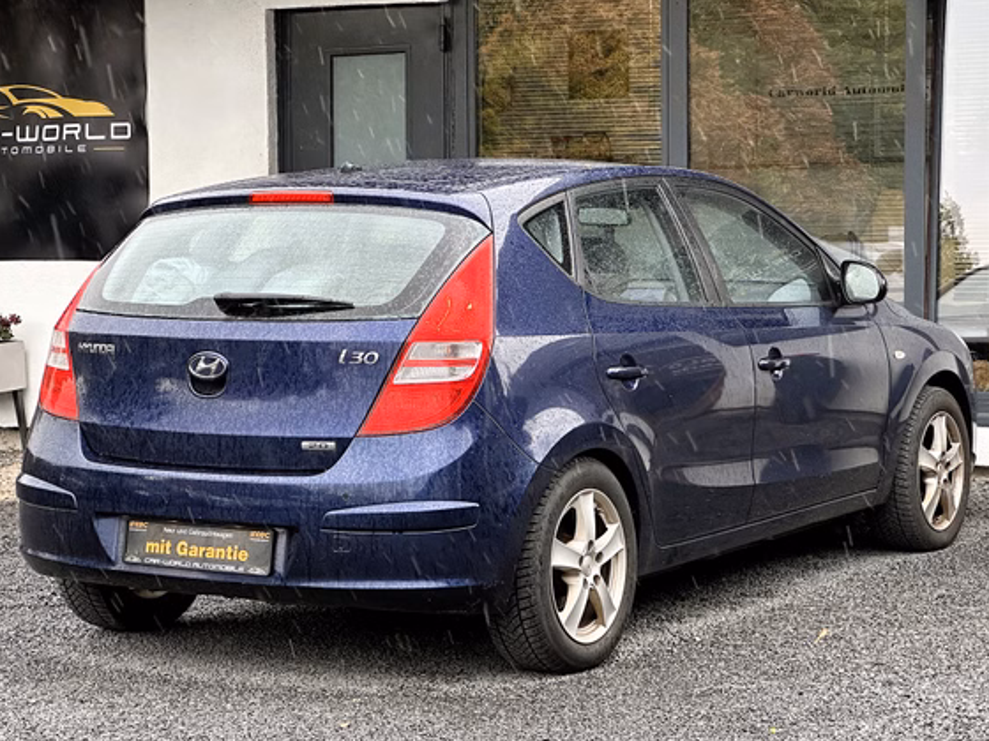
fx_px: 2514
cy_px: 378
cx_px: 464
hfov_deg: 22.3
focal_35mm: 88
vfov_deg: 16.8
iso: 160
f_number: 2.8
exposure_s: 1/99
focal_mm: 9
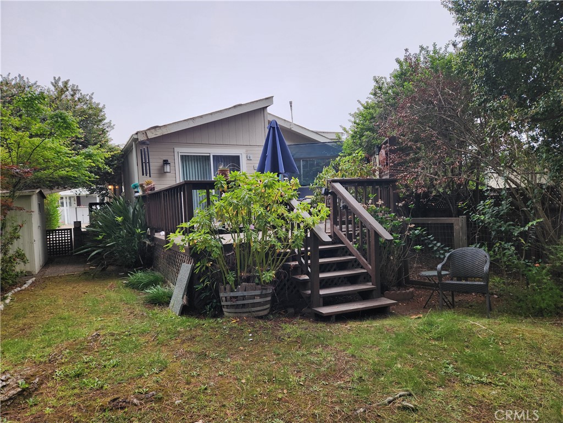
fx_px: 374
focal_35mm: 23
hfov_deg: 73.9
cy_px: 212
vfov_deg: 58.9
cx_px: 282
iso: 50
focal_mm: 5.4
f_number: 1.8
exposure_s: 1/180
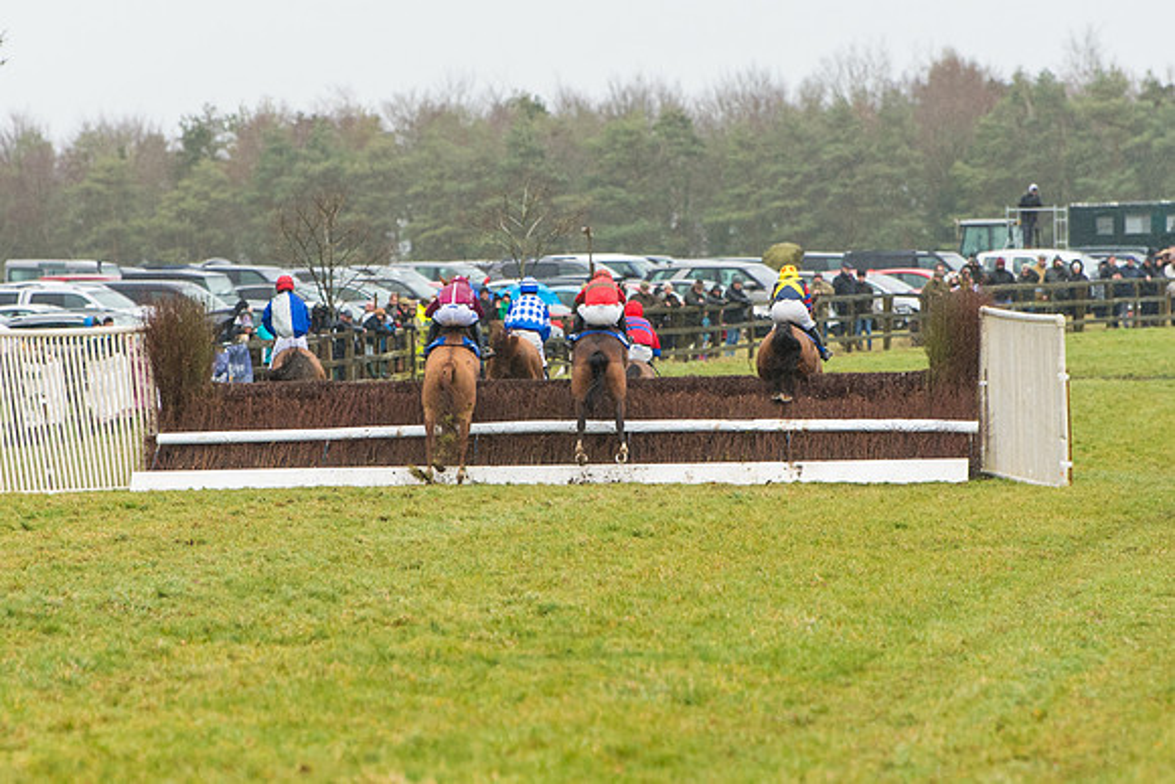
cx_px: 581
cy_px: 392
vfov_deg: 4.2
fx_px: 10791
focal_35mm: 331
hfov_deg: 6.2
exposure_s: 1/1000
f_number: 4
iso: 1000
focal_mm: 200
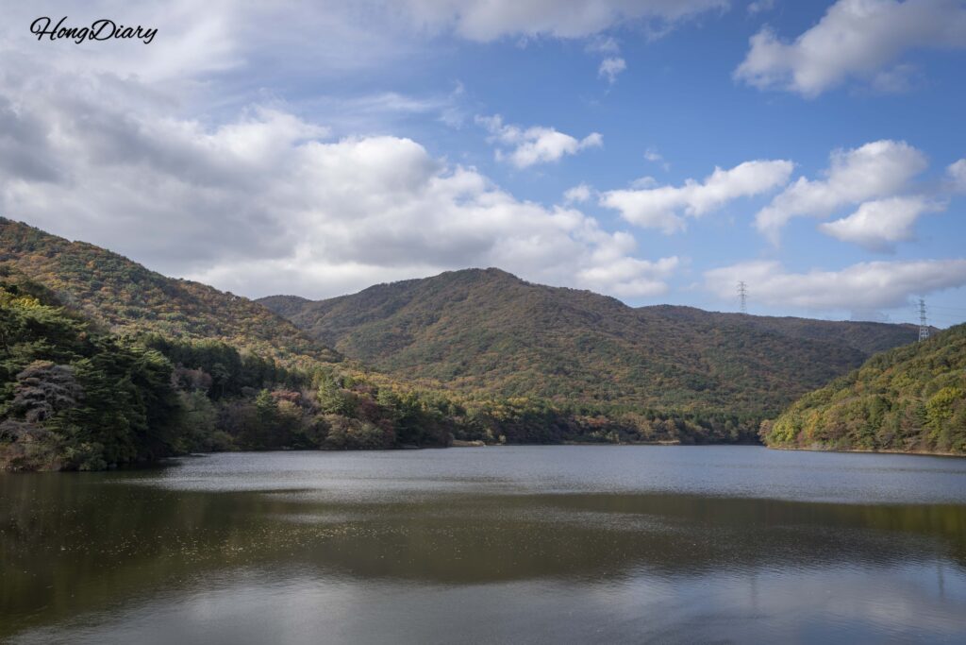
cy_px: 322
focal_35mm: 28
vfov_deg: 46.4
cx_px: 483
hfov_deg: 65.5
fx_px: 751
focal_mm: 28
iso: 100
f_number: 9
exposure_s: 1/125
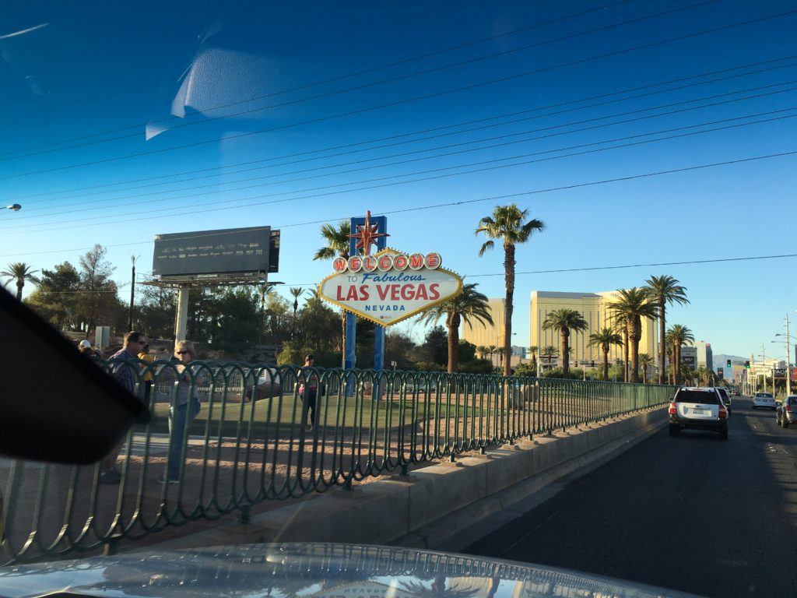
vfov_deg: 48.2
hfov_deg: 61.7
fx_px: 668
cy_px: 299
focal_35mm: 29
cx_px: 398
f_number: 2.2
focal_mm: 4.15
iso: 25
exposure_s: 1/530
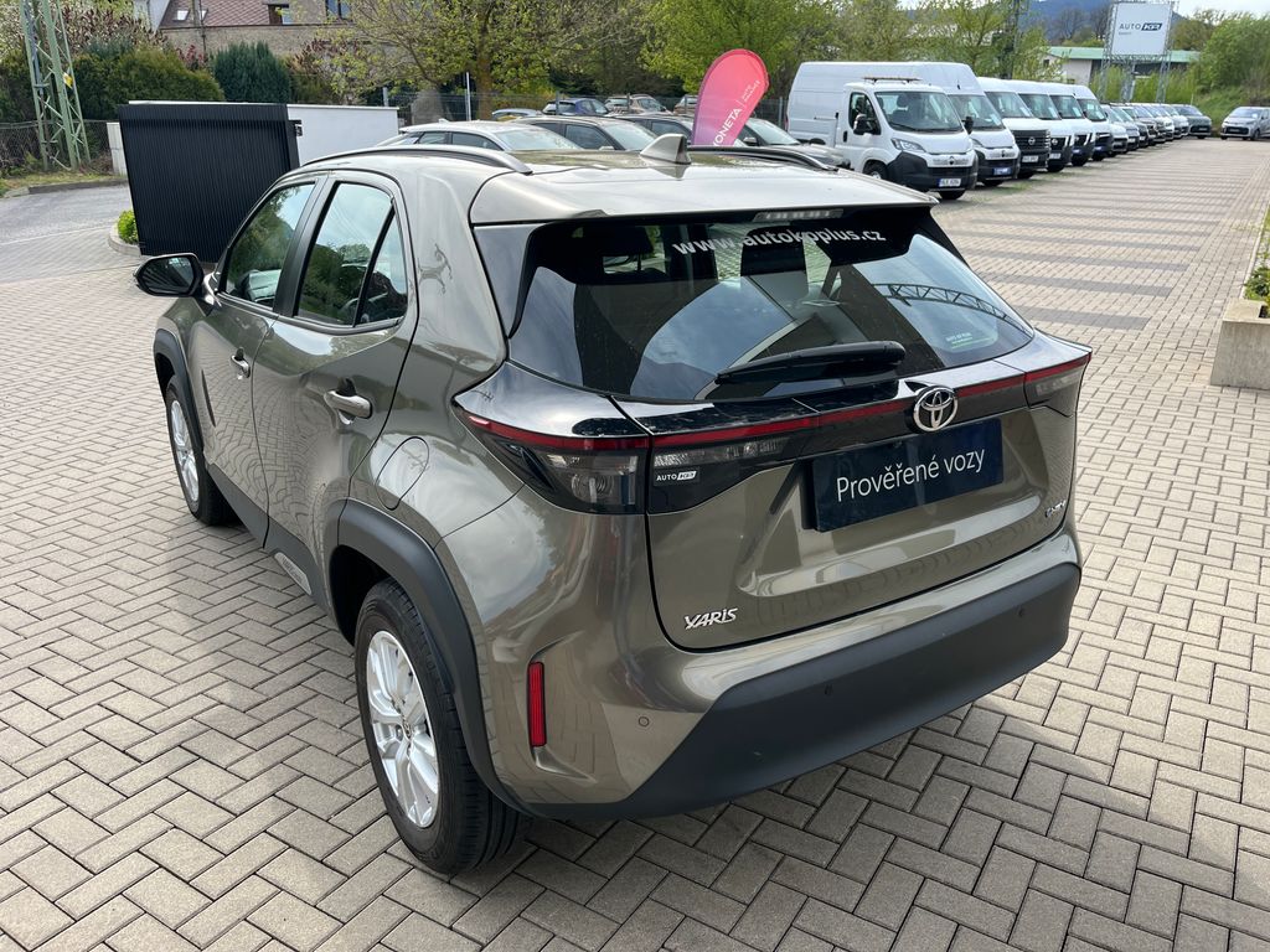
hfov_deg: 67.3
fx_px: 954
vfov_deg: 53.1
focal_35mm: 26
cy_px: 476
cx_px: 635
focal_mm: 5.1
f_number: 1.6
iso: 50
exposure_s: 1/1129
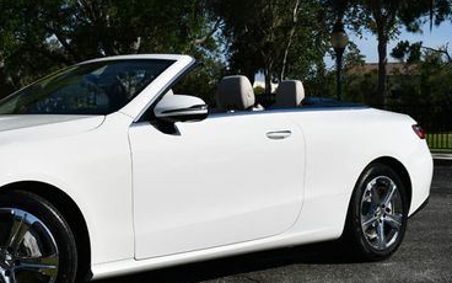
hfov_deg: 28.2
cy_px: 122
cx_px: 77
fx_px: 875
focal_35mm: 71
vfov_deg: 18.3
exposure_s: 1/400
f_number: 10
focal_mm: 20
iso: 100
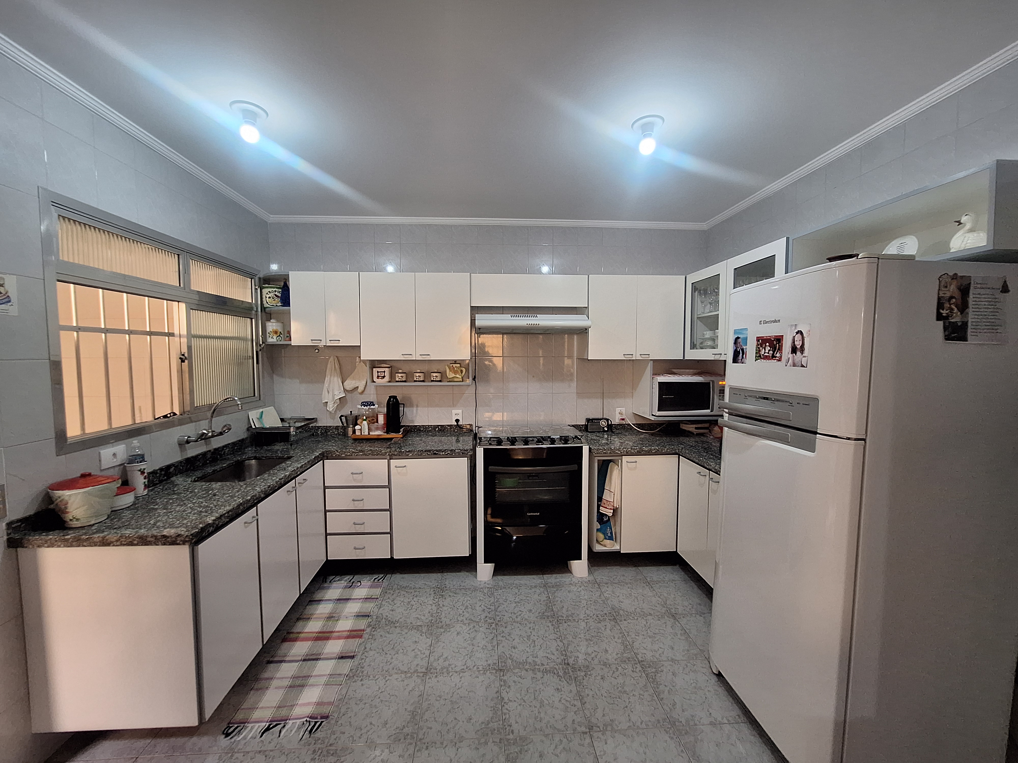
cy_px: 382
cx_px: 509
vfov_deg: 89.9
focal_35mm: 13
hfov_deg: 106.2
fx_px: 382
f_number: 2.2
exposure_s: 1/40
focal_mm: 1.74
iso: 125
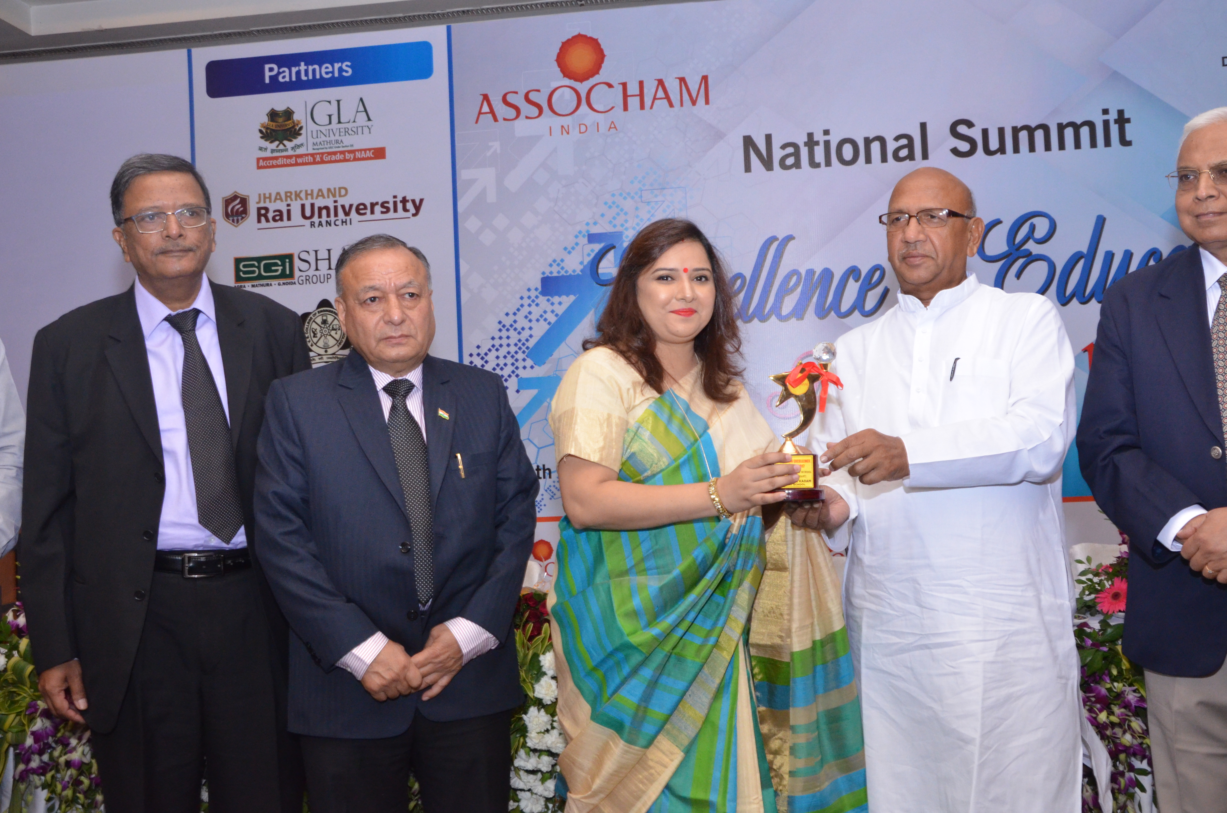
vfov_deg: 36.7
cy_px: 406
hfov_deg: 53.2
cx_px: 614
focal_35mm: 36
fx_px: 1224
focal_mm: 24
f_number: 9
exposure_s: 1/60
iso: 2200
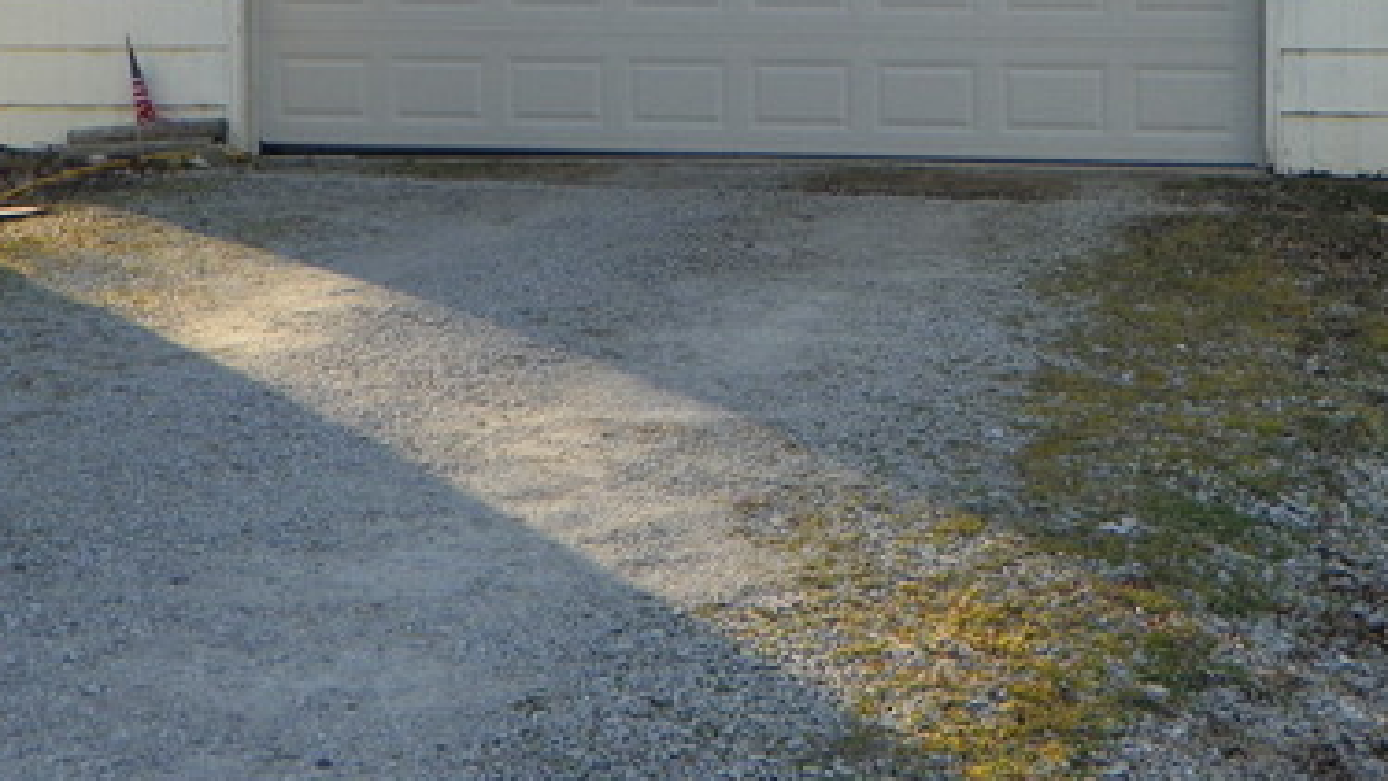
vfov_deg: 17.5
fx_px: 2466
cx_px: 955
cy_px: -19
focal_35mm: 67
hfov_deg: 31.1
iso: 64
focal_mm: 6.4
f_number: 4
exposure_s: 1/200
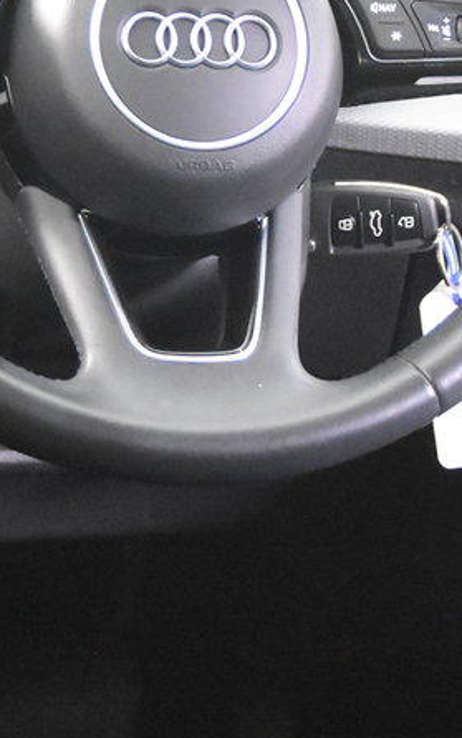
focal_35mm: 114
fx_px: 2295
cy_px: 224
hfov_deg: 11.5
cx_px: 144
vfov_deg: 18.2
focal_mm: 26
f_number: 3.2
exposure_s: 1/40
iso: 11400
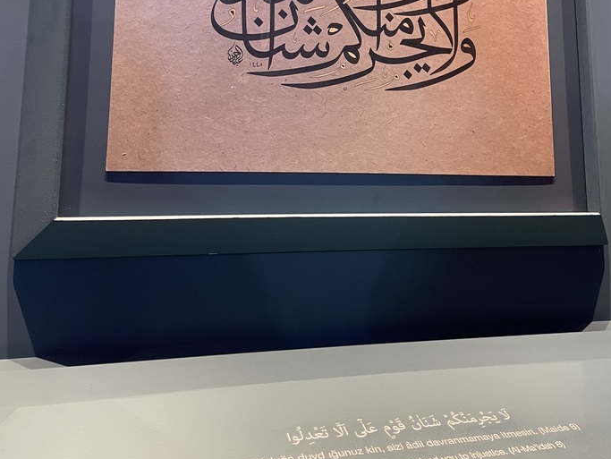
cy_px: 86
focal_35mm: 35
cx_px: 308
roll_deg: -0.4
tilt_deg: +8.8
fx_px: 618
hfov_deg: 52.6
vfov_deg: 39.0
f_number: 1.6
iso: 320
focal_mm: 4.2
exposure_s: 1/60
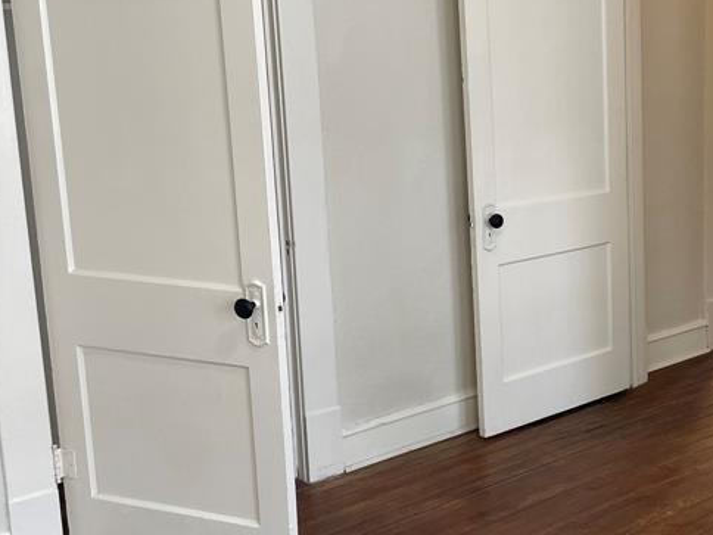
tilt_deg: -10.3
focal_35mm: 55
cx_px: 673
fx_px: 1133
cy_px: 252
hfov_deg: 32.7
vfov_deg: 26.6
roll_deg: +1.0
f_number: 1.6
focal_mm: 4.2
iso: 64
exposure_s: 1/60
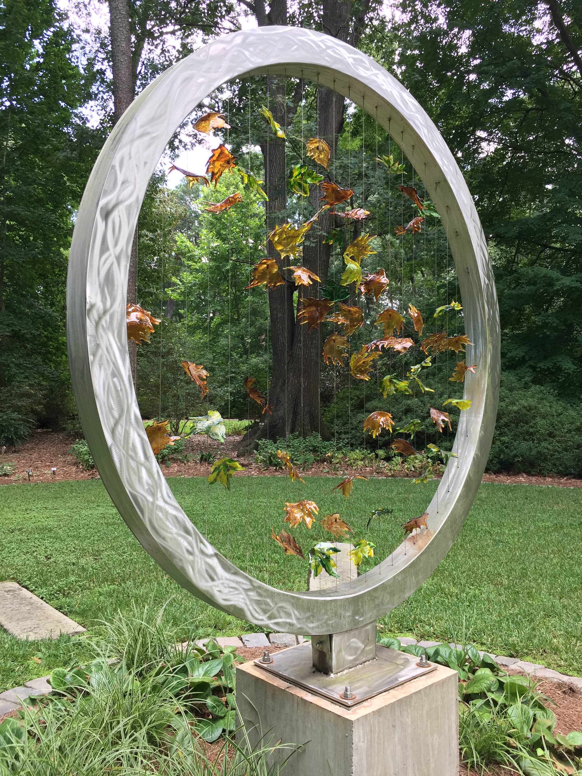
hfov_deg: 48.2
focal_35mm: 29
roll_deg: +0.4
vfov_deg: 61.7
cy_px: 388
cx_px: 291
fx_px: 650
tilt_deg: +2.6
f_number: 2.2
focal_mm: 4.15
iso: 40
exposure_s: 1/120
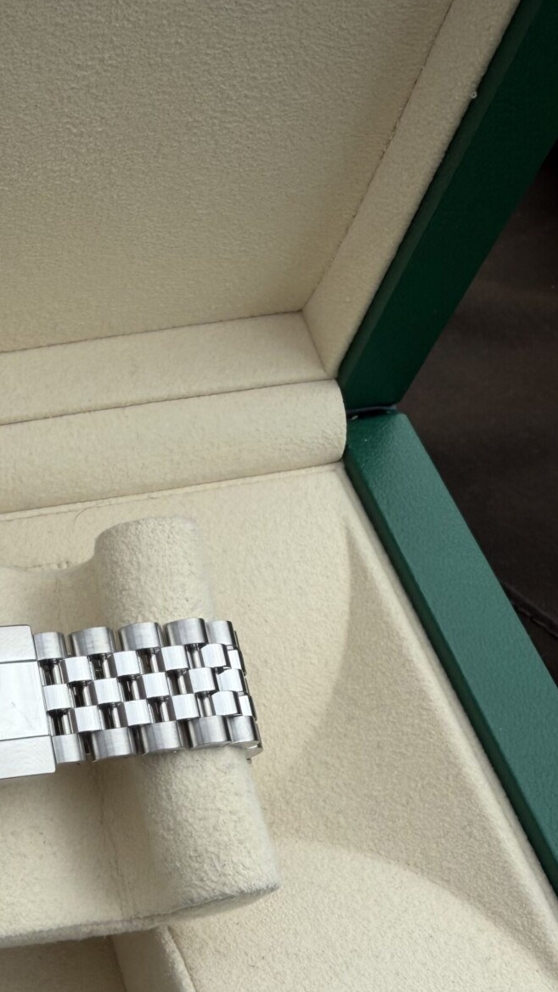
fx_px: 1131
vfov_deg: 45.8
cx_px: -42
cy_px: 739
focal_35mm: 43
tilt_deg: -57.9
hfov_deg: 25.8
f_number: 2.2
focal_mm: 2.22
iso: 25
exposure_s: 1/777
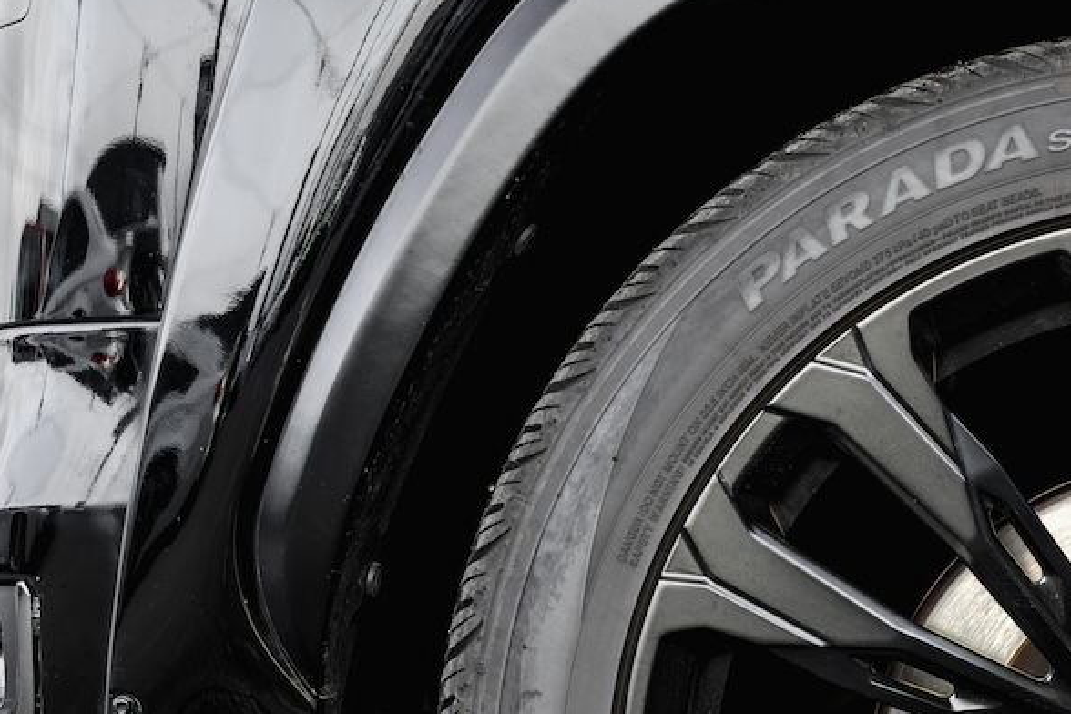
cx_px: 1198
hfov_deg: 16.6
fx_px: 3540
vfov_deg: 11.3
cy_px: 797
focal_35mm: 119
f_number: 1.8
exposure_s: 1/200
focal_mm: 50
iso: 160
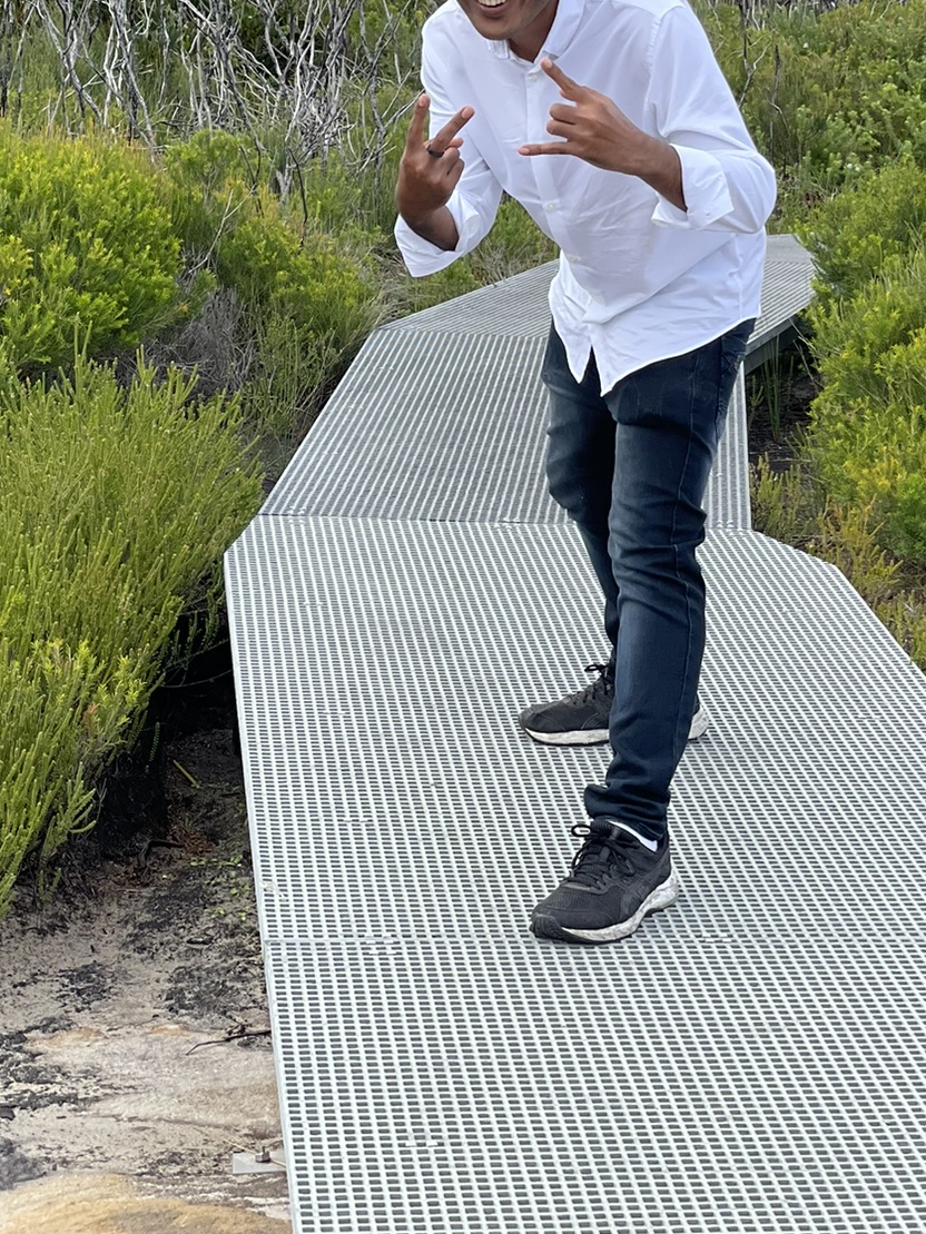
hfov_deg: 15.4
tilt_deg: -1.0
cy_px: 137
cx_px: 589
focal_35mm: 96
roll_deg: -1.7
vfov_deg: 20.1
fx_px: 3423
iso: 25
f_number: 2
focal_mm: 6
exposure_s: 1/666
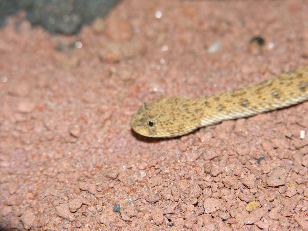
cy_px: 116
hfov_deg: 14.0
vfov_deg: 10.5
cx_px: 154
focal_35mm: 141
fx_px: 1255
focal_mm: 35.9
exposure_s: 1/60.1
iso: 50
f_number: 3.8
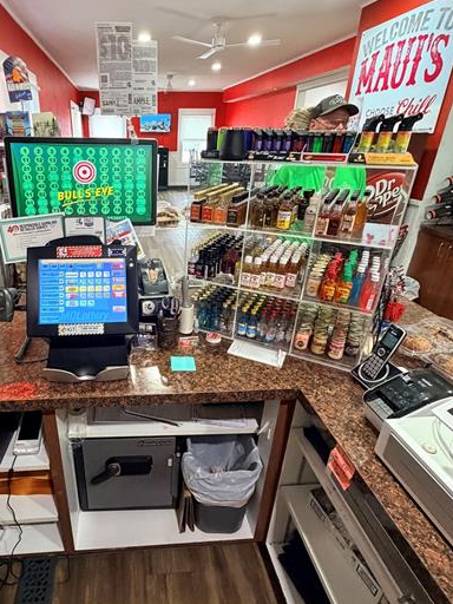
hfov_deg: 61.6
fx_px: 366
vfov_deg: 79.0
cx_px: 145
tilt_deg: -25.0
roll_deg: +0.4
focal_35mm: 21
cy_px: 304
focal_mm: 2.22
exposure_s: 1/60
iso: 500
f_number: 2.2
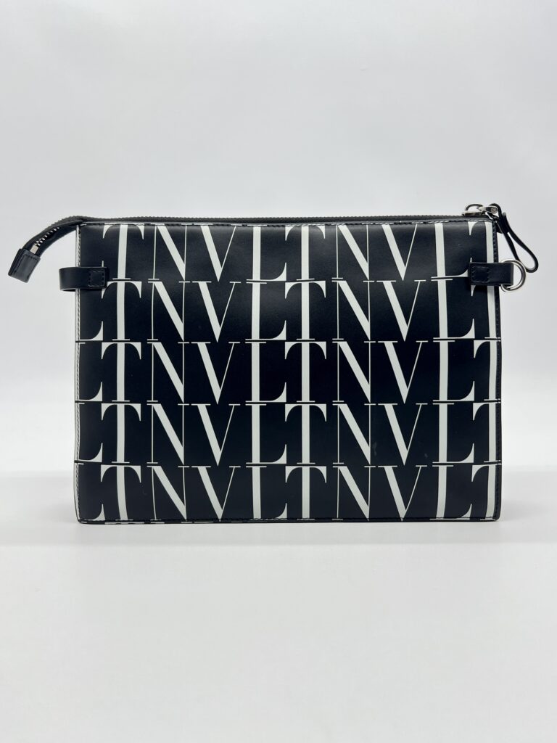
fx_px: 558
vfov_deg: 67.3
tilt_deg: -4.7
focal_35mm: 26
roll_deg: +0.0
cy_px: 372
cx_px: 278
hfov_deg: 53.1
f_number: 1.5
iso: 32
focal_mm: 5.7
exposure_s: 1/111
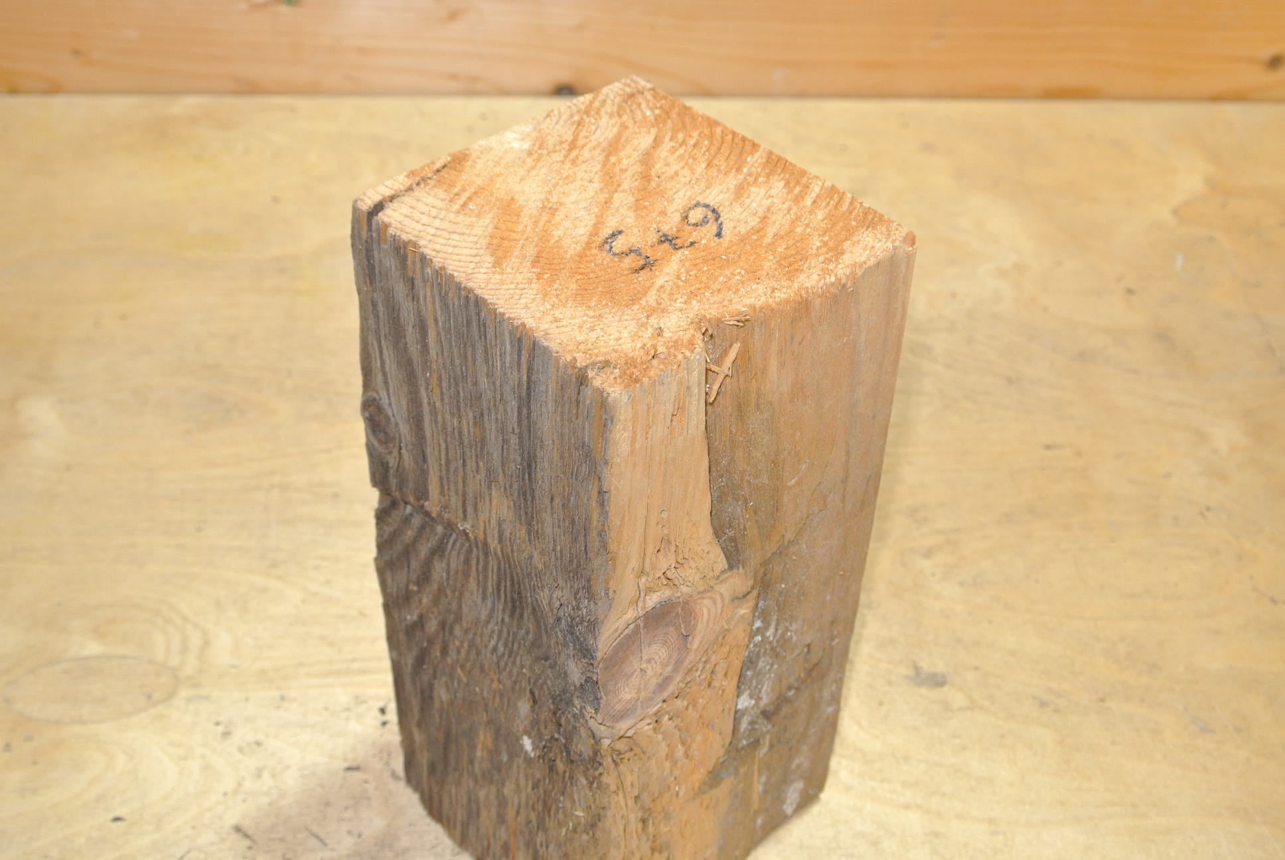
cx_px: 642
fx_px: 1823
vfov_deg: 26.6
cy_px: 430
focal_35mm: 51
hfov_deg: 38.8
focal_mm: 18.9
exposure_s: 1/60
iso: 320
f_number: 4.8
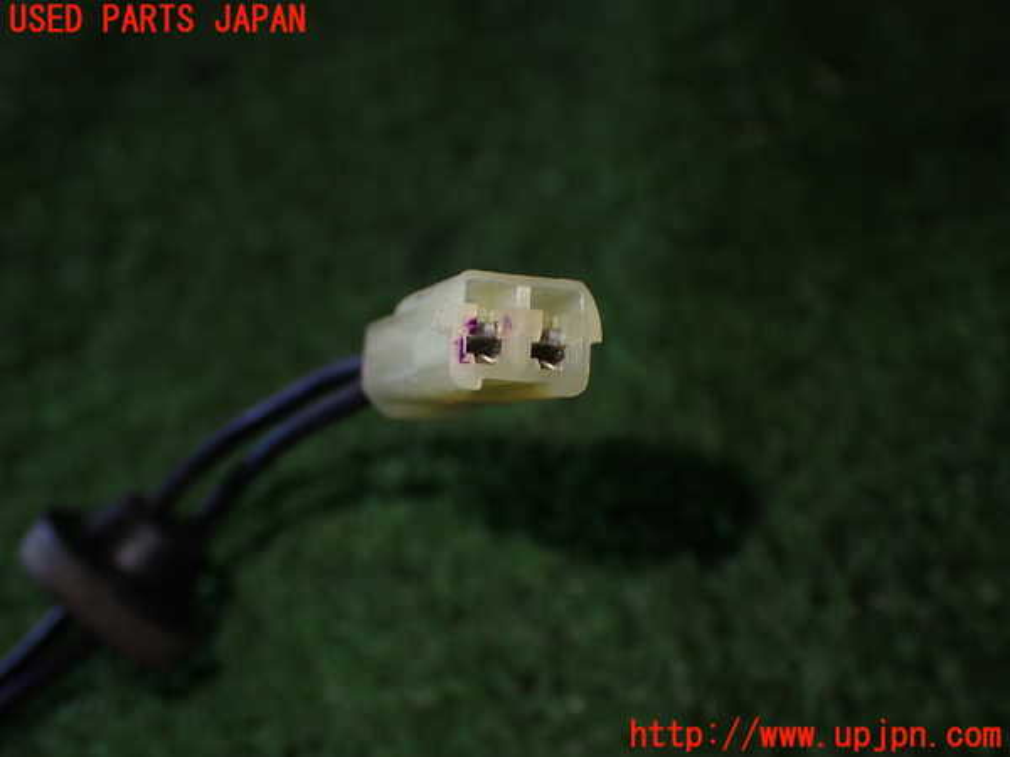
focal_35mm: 44
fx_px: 1284
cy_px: 378
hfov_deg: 42.9
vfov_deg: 32.9
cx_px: 505
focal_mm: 7.84
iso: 200
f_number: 2.9
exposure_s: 1/80
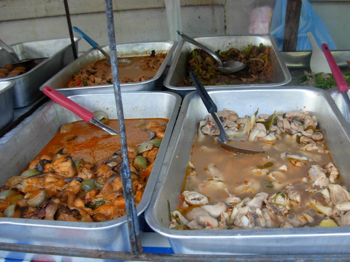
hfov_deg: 49.0
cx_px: 175
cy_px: 131
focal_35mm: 38
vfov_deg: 37.7
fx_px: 384
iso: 79
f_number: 2.9
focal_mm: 6.3
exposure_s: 1/49.3
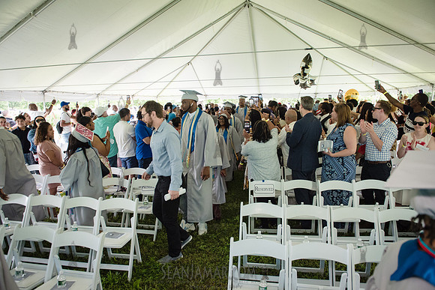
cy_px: 145
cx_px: 218
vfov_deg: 51.8
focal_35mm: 25
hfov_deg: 72.1
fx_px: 299
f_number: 4
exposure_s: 1/400
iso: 2500
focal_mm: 24
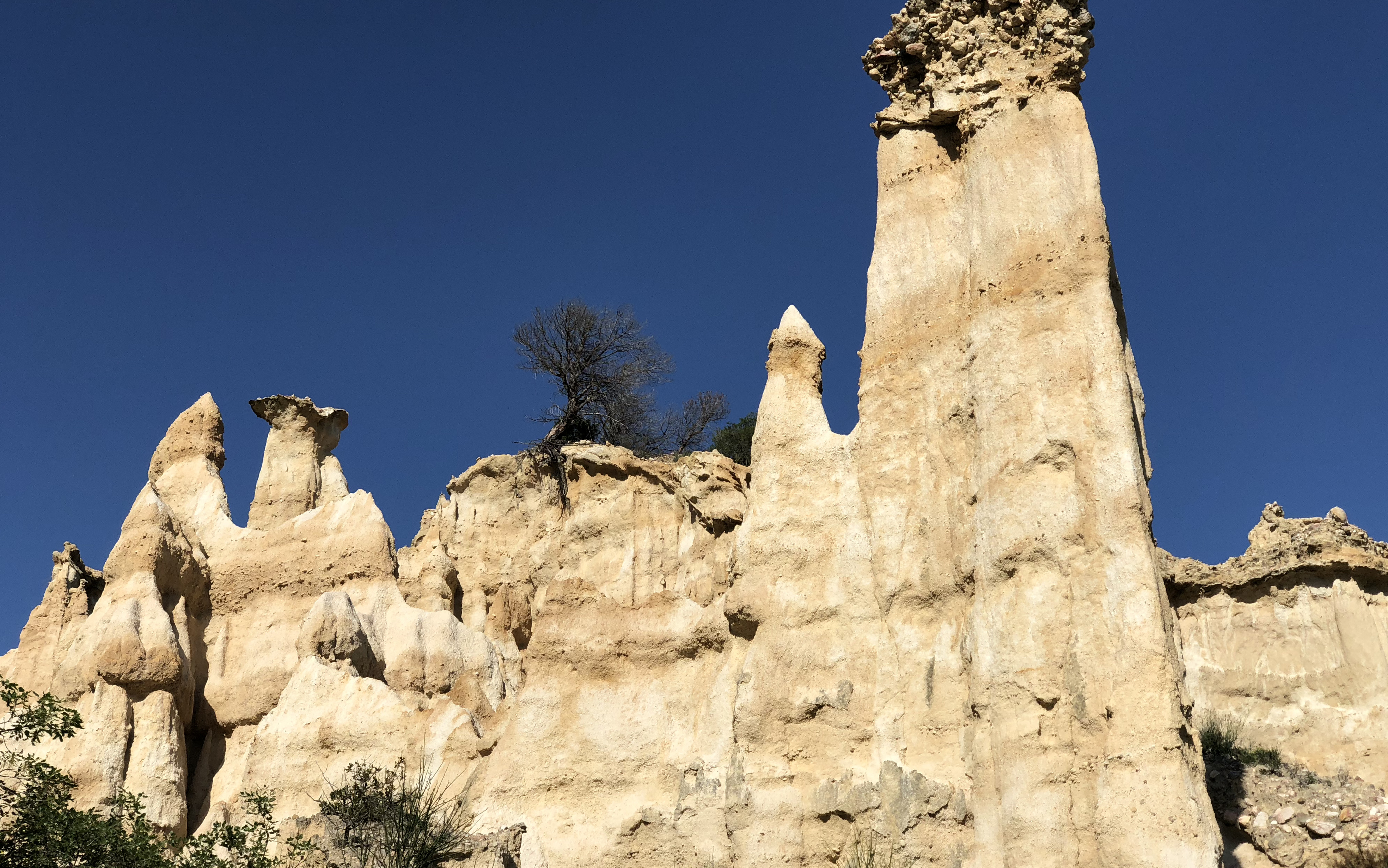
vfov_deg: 23.1
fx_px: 2118
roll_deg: +0.5
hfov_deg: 36.3
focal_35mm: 56
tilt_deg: +29.1
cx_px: 699
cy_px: 431
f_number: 2.4
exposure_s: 1/1779
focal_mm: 6
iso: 16
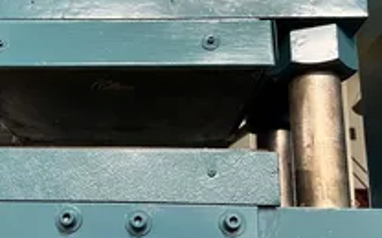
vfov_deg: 24.4
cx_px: 127
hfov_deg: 37.8
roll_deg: -1.6
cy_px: 123
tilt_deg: +13.8
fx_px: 552
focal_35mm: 53
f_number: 1.5
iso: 320
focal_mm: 5.7
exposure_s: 1/60
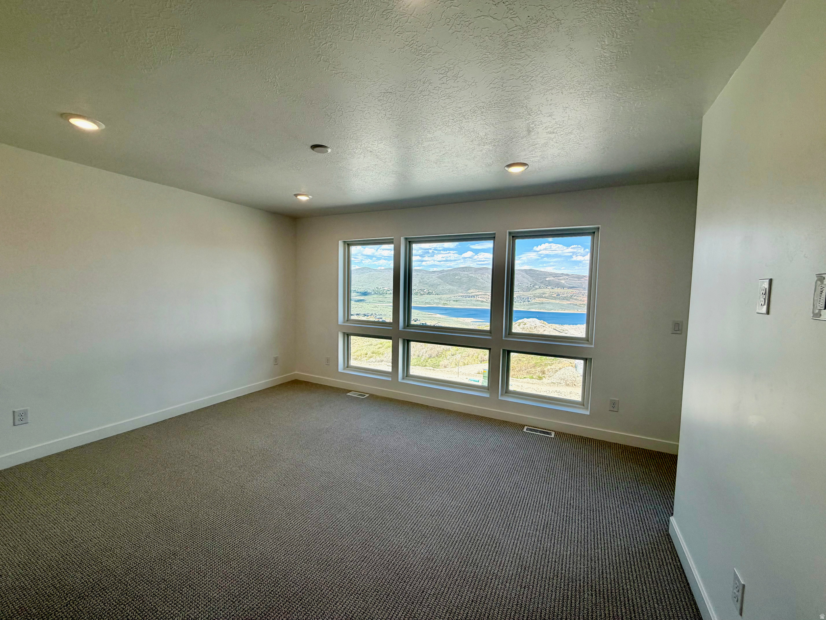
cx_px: 413
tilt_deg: -4.2
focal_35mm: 14
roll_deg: -1.4
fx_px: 334
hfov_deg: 102.1
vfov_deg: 85.7
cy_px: 310
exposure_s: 1/214
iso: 40
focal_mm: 2.22
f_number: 2.2
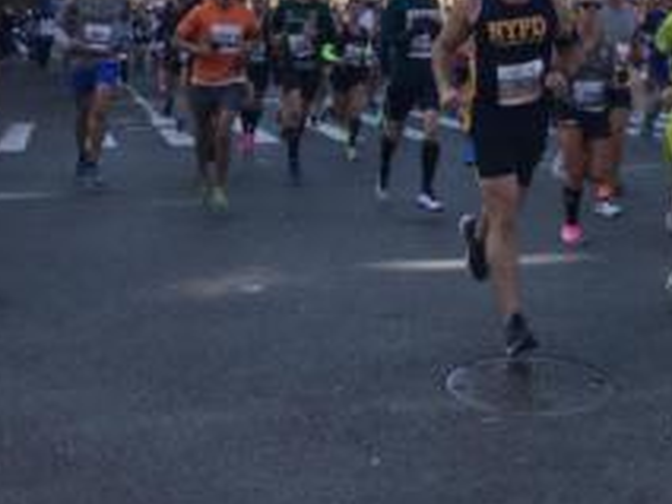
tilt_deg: -1.0
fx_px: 1281
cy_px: -5
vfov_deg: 21.4
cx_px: 463
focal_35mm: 66
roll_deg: -1.2
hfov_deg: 29.1
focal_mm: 3.99
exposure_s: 1/1182
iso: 20
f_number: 1.8
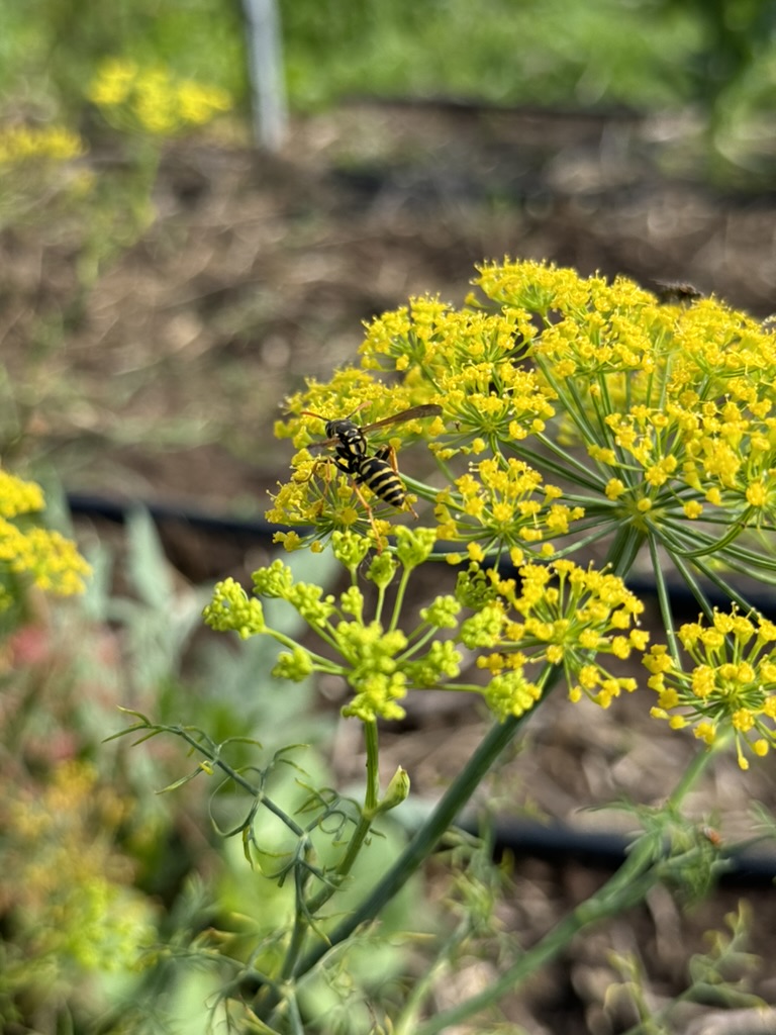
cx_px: 388
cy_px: 518
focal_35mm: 48
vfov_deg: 39.7
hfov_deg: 30.3
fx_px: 1435
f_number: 1.78
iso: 64
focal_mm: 6.76
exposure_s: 1/1560
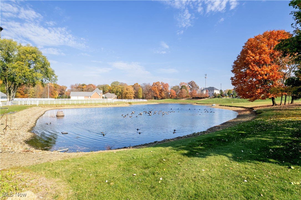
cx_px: 150
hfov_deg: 78.6
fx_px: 184
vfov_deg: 57.2
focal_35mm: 22
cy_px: 100
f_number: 2.8
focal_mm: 8.38
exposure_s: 1/1000
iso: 100
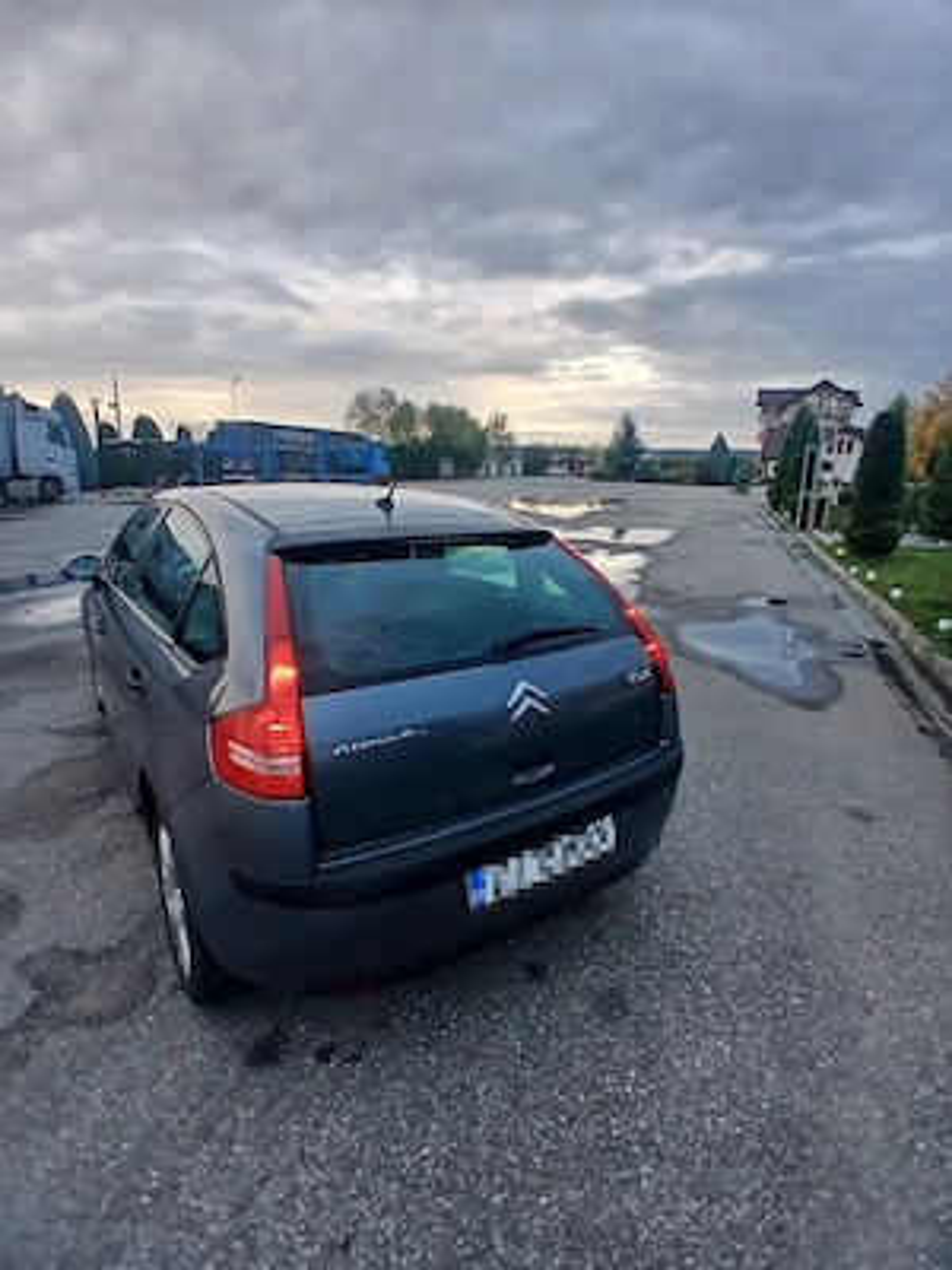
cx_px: 476
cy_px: 635
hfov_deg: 74.7
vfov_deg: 91.0
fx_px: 623
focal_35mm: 17
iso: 64
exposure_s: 1/100
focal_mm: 1.4
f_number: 2.2
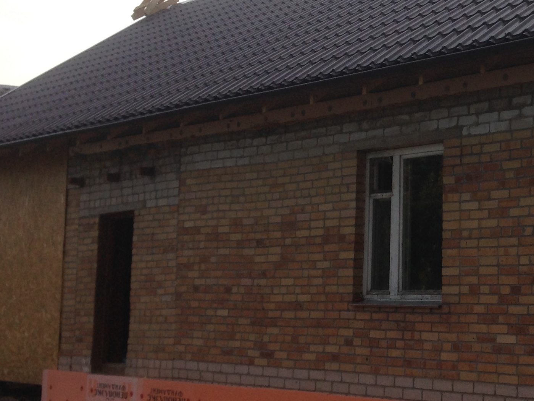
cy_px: 177
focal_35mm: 77
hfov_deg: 23.8
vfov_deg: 19.1
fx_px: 1188
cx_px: 577
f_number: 2.4
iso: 50
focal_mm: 4.12
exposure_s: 1/630
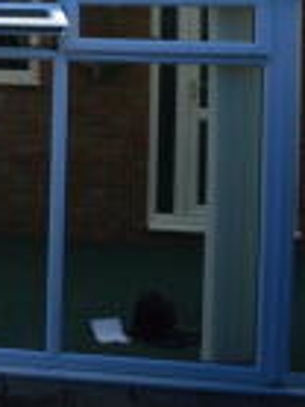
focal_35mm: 89
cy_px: -54
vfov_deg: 20.8
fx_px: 1047
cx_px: -372
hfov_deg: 13.3
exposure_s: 1/500
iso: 400
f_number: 11
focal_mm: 18
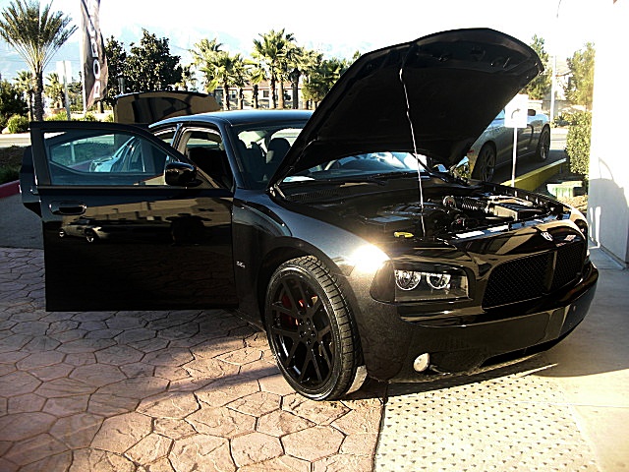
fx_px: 654
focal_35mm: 36
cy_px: 236
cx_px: 314
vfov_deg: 39.7
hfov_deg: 51.4
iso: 50
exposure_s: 1/125
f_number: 2.8
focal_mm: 6.3
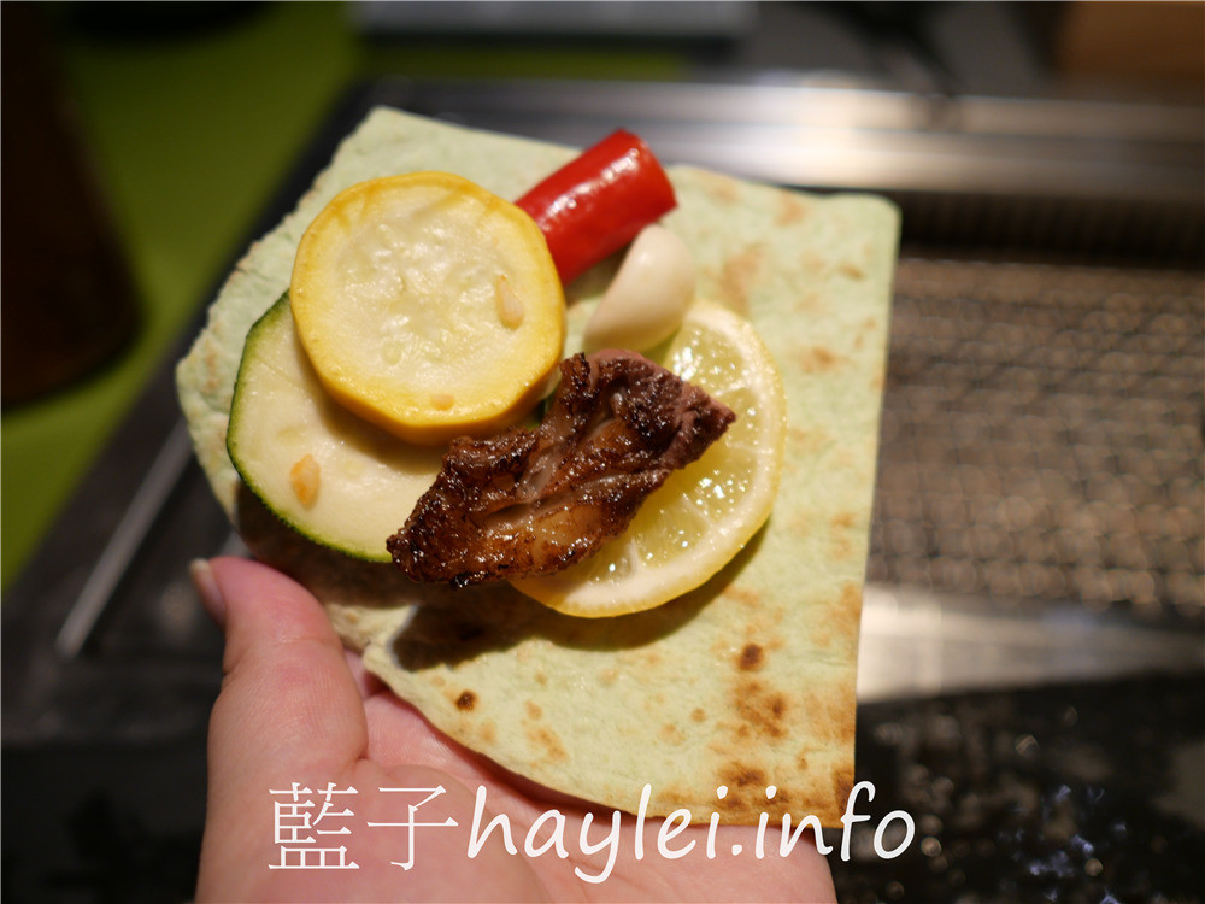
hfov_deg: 60.0
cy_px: 452
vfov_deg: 46.8
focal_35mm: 30
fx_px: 1044
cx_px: 602
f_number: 1.7
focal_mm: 15
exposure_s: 1/60
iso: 250
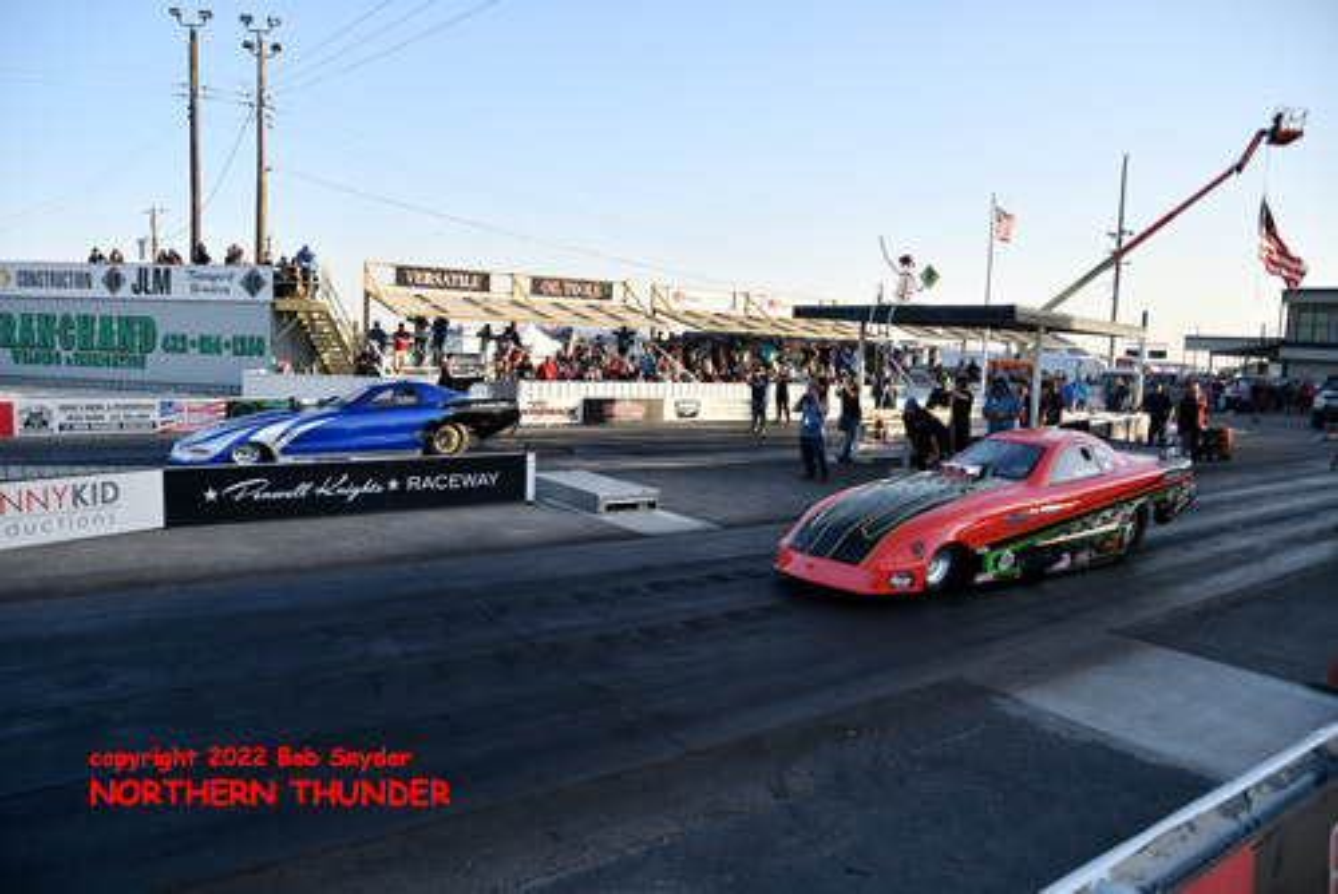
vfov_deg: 53.2
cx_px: 669
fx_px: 892
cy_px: 447
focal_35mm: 24
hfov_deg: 73.7
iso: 160
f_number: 3.5
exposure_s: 1/800
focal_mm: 16
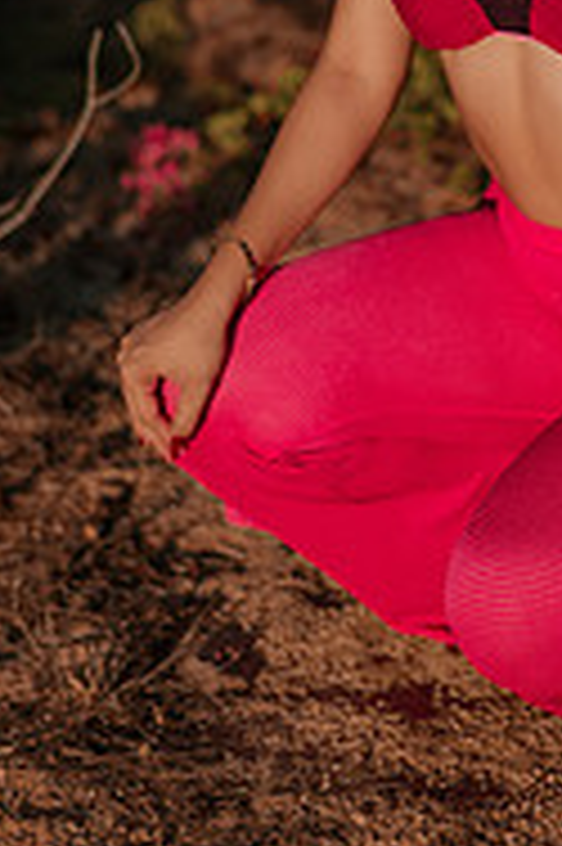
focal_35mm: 139
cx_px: 526
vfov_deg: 14.5
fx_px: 3261
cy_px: 9
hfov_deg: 9.8
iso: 50
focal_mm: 58
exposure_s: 1/5000
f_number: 1.8
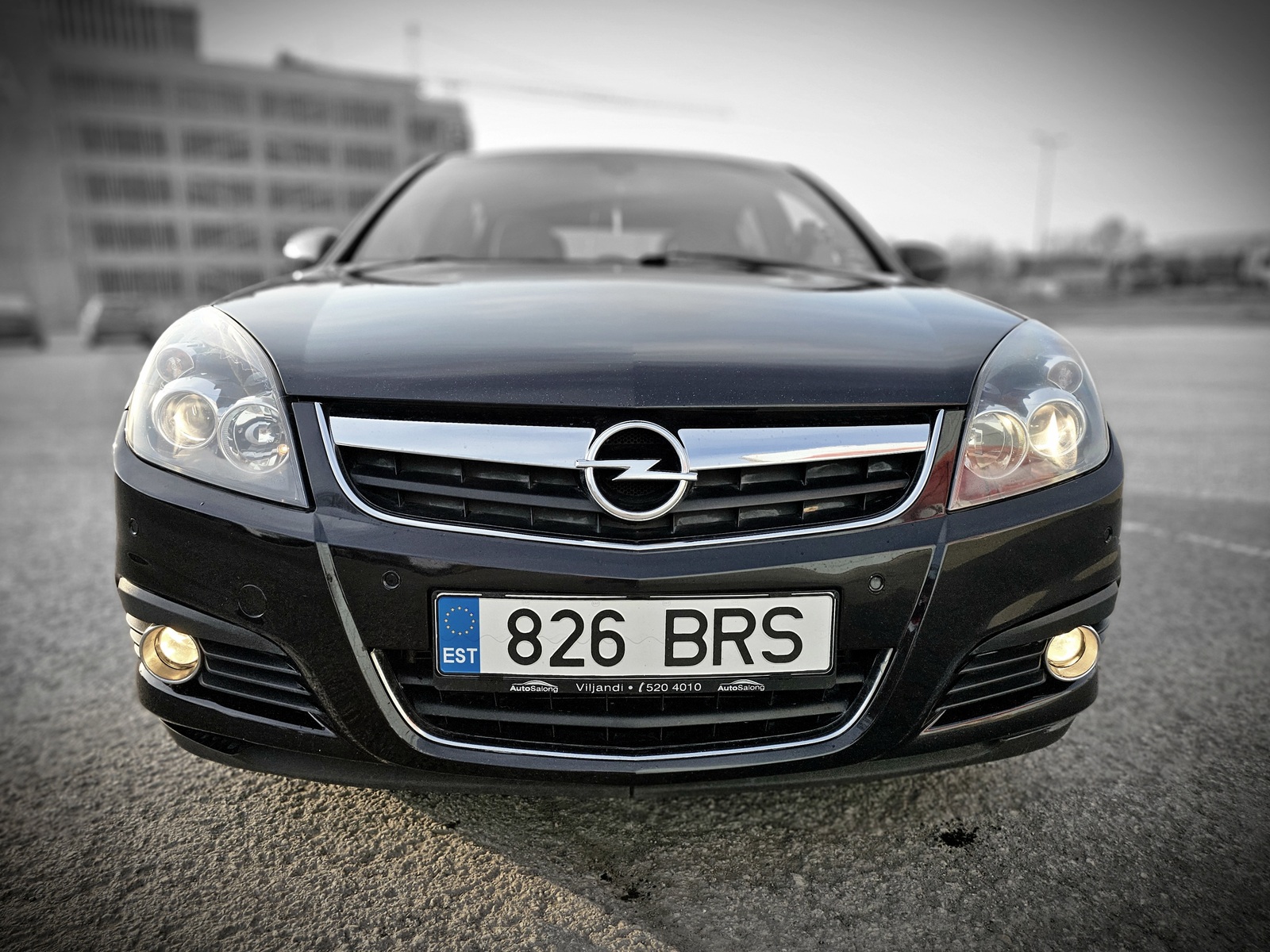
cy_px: 476
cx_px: 635
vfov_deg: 58.9
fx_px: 844
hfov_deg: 73.9
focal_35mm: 23
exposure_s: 1/333
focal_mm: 6.3
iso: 10
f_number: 1.7
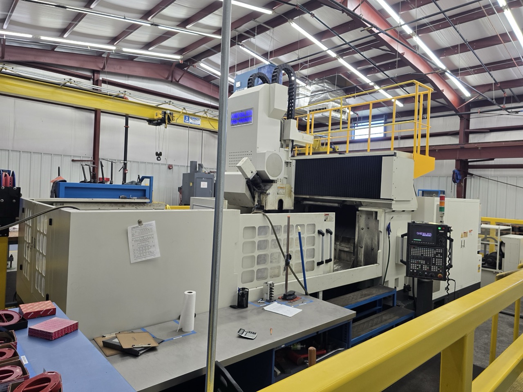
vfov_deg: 58.9
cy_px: 196
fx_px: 347
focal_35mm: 23
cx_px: 262
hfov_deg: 73.9
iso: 100
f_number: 1.7
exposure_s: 1/120
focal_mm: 6.3
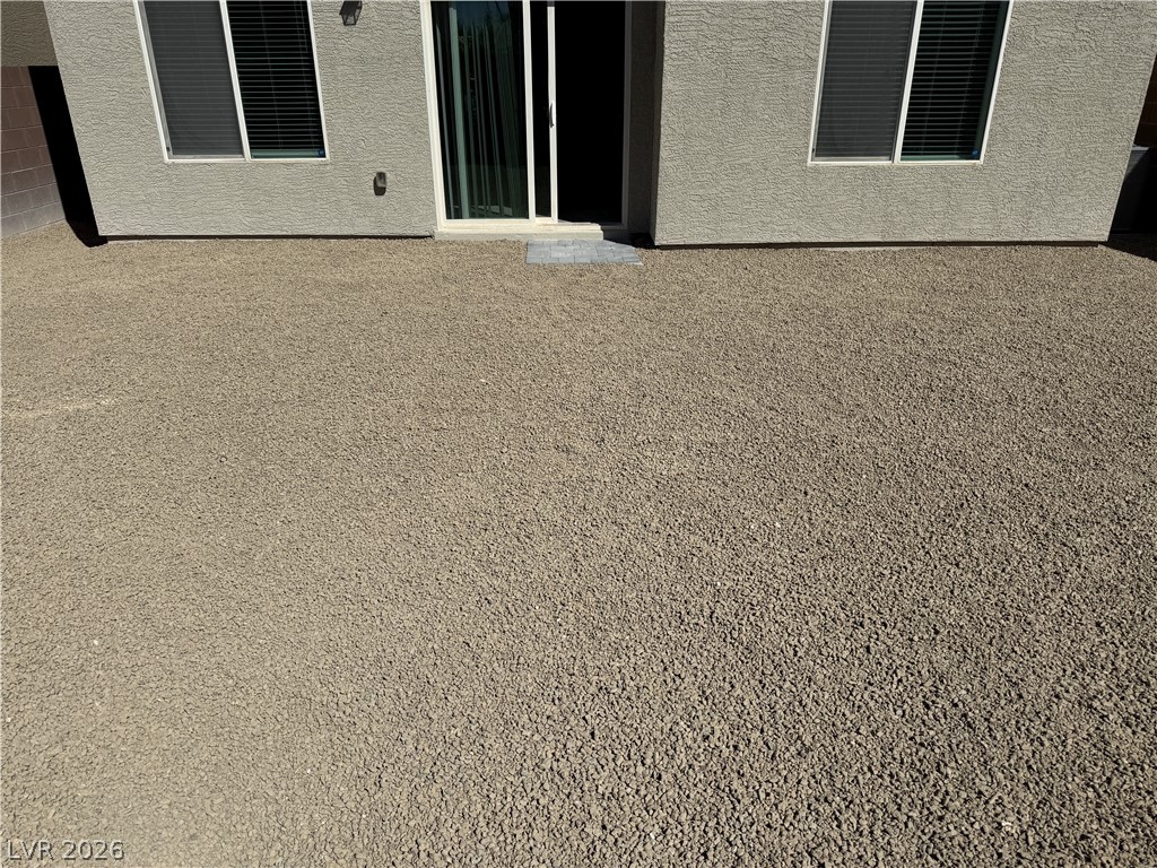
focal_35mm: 24
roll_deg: -0.2
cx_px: 578
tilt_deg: -24.1
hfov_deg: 71.6
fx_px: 802
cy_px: 434
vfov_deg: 56.8
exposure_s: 1/11905
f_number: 1.78
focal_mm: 6.76
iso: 80
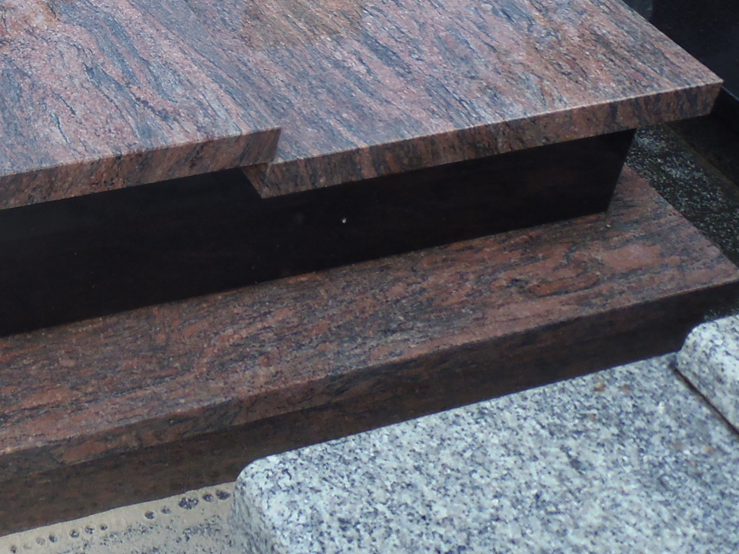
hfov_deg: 28.4
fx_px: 1324
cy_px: -161
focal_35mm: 62
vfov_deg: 21.4
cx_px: -71
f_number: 2.9
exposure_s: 1/160
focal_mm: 4.3
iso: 64
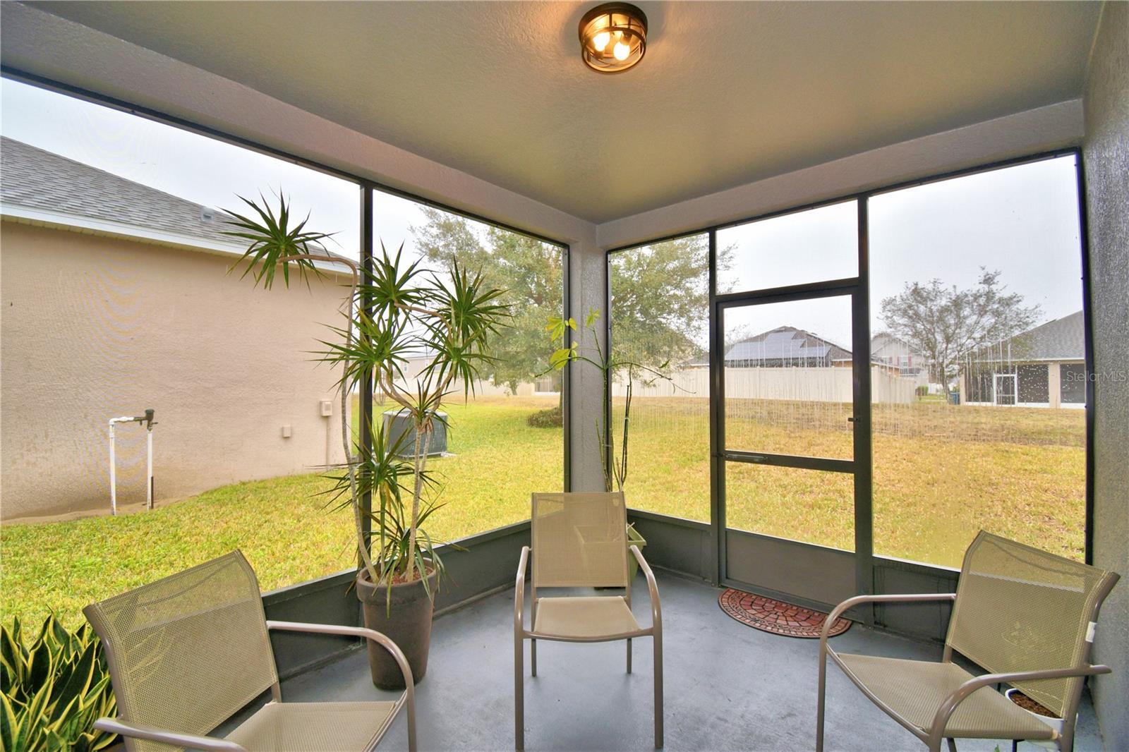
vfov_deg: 77.3
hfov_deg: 100.4
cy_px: 376
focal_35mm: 15
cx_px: 564
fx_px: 470
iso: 160
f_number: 4.5
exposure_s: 1/60
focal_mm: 10
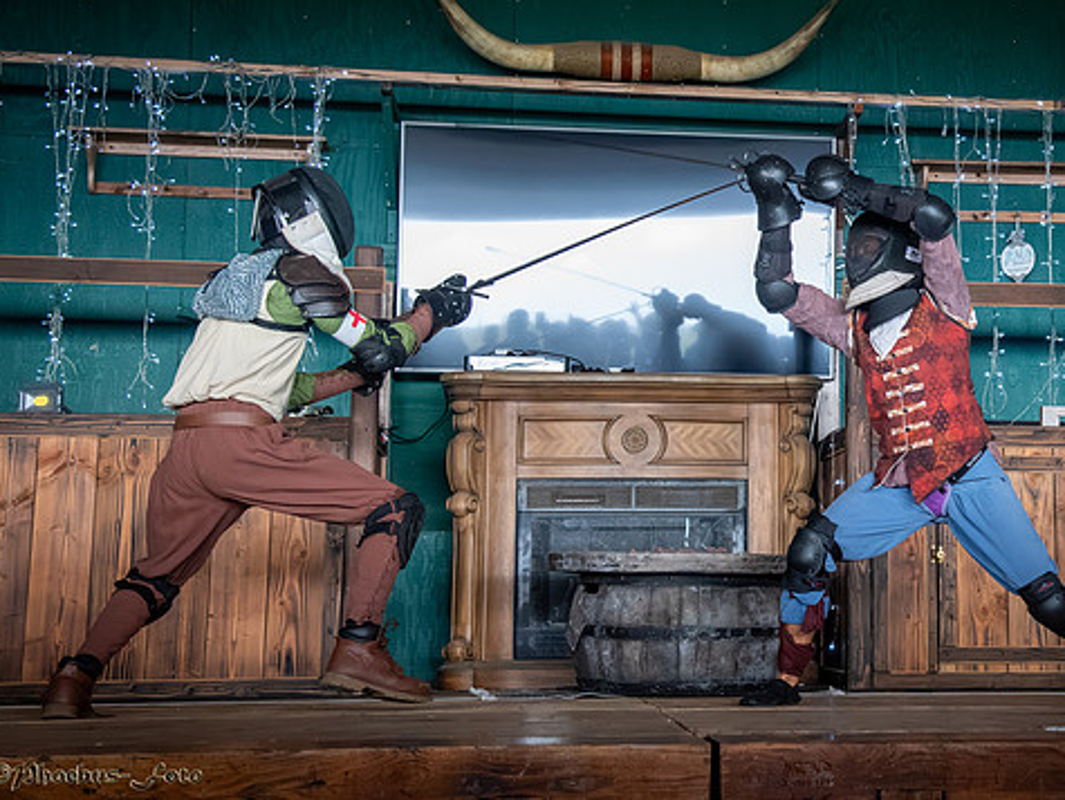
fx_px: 2124
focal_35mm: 69
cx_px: 851
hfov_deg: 27.6
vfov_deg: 21.3
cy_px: 327
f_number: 5.6
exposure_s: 1/320
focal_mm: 44
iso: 8000
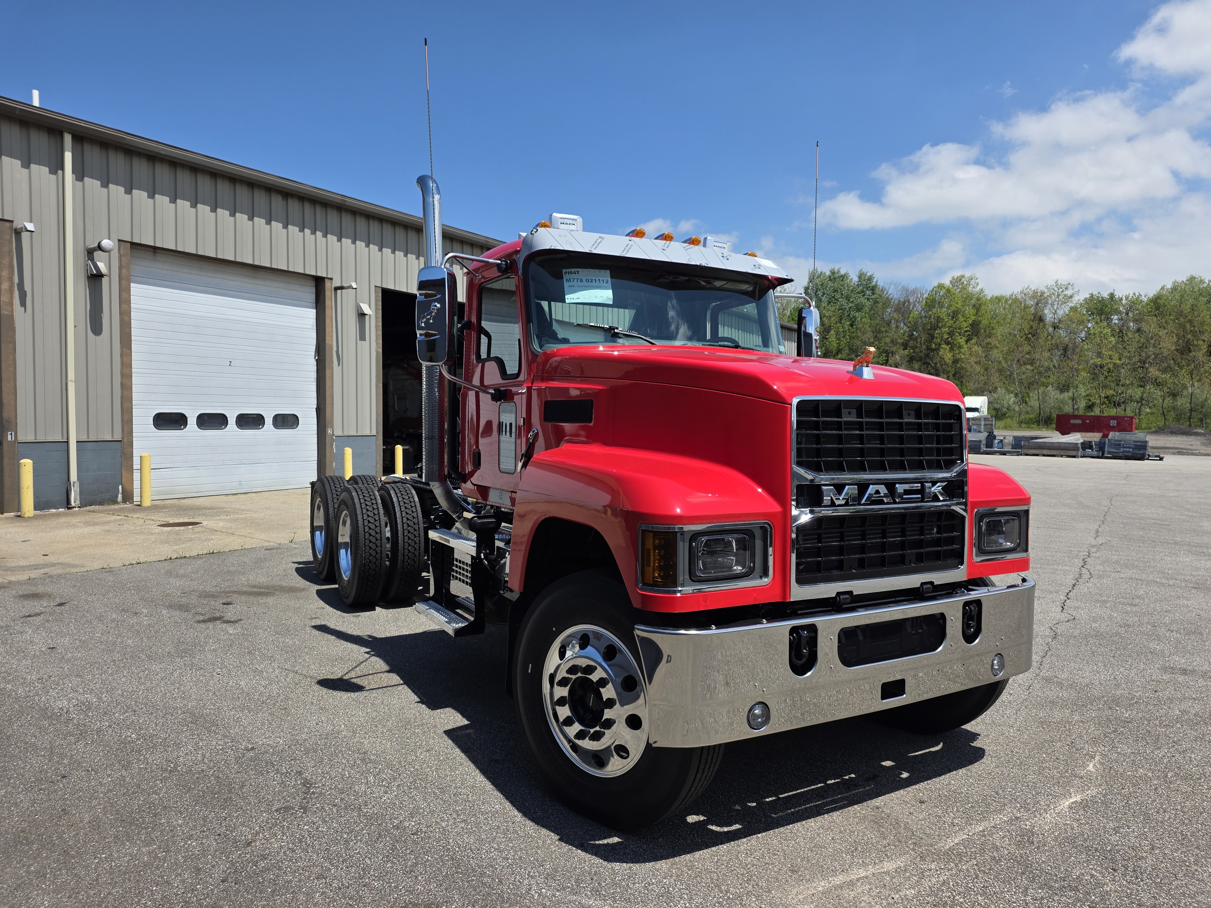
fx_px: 805
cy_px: 454
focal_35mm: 23
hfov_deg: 73.9
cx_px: 606
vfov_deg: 58.9
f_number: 1.7
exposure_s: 1/7626
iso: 80
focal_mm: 6.25
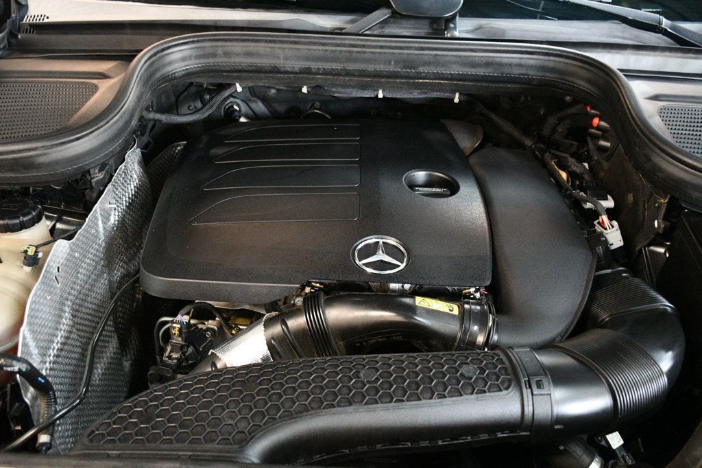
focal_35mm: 34
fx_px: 663
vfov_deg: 38.9
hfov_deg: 55.8
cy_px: 234
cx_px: 351
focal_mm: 23
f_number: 3.8
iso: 5000
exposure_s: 1/60
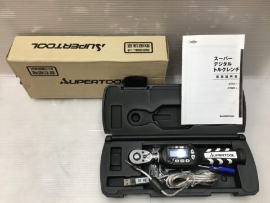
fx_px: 226
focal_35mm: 29
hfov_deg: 61.7
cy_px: 102
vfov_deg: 48.2
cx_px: 135
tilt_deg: -60.2
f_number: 2.2
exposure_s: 1/30
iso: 25
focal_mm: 4.15
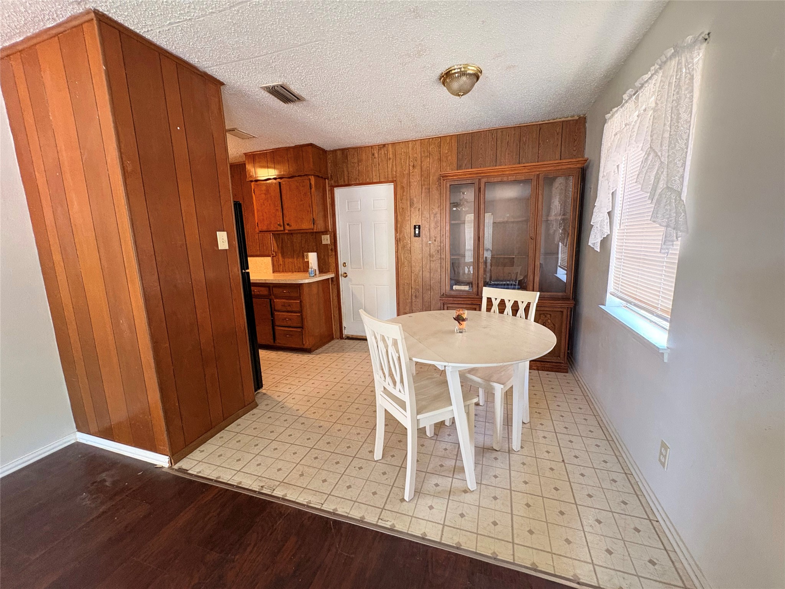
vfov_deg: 85.7
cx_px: 392
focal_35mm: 14
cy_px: 294
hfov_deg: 102.1
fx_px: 317
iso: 500
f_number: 2.2
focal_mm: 2.22
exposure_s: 1/60
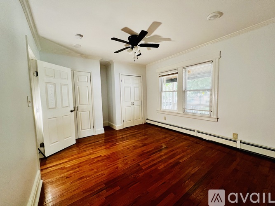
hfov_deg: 106.2
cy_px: 103
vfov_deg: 89.9
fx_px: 103
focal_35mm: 13
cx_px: 138
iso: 250
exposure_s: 1/60
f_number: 1.8
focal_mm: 1.57
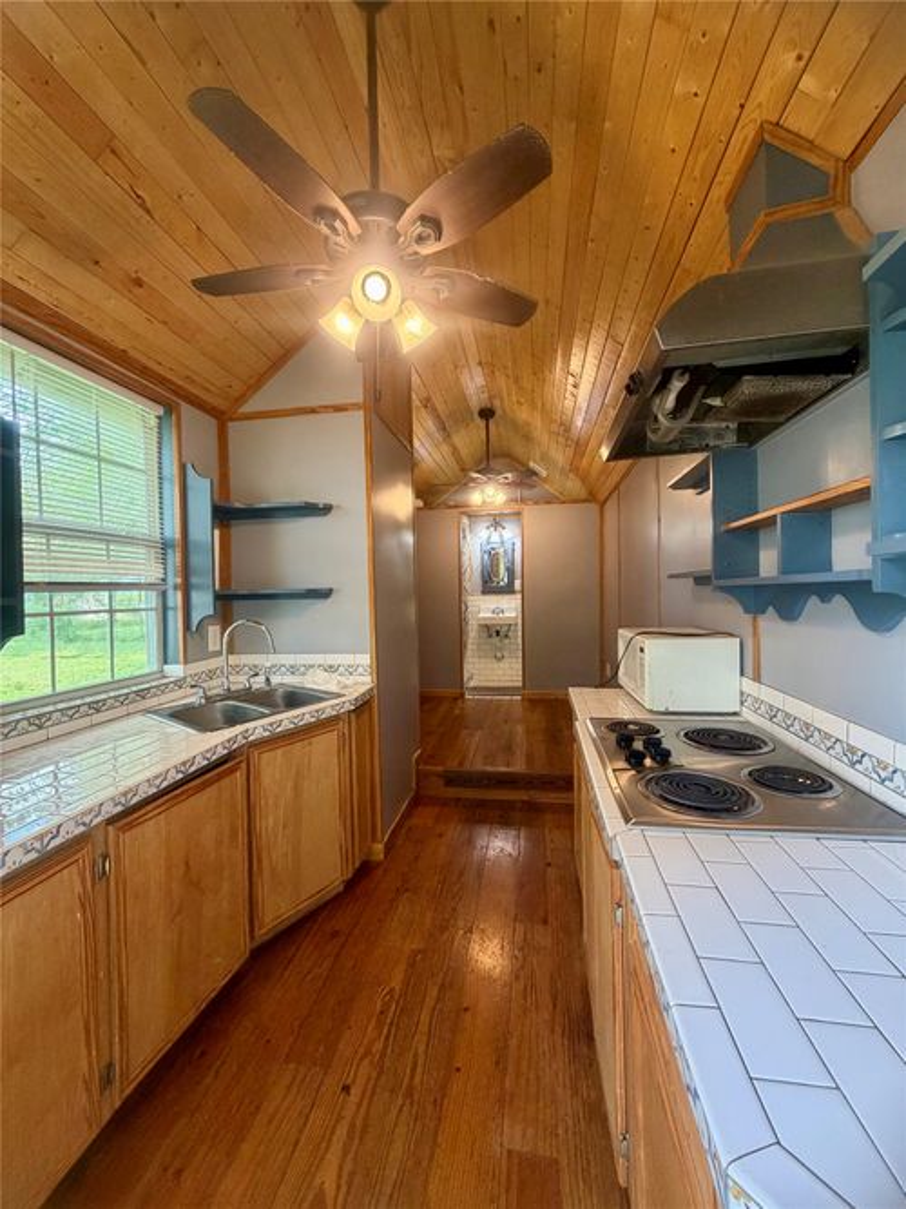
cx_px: 453
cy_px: 604
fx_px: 489
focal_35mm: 14
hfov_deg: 85.7
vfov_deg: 102.1
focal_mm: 2.22
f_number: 2.2
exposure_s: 1/60
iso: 160
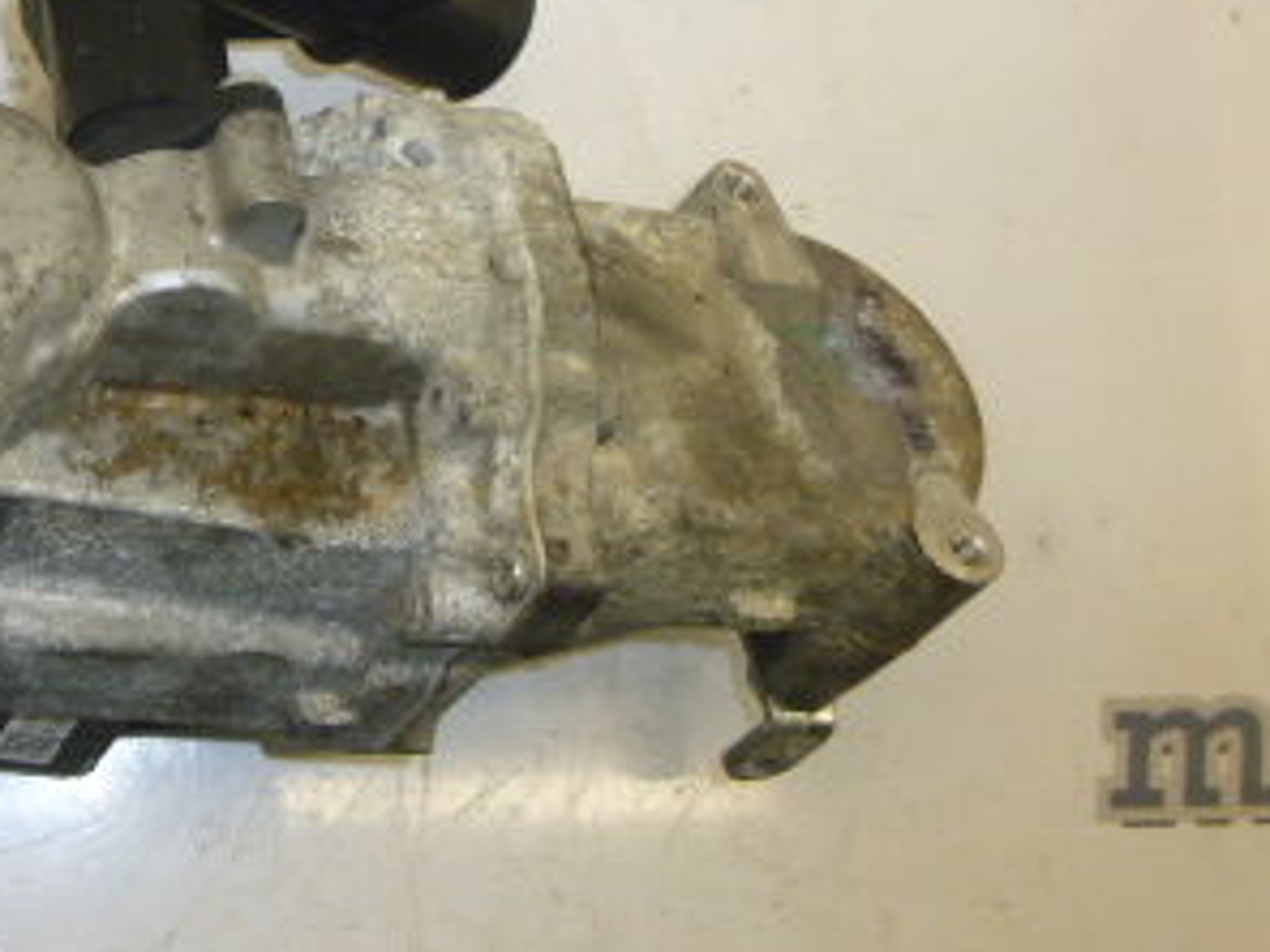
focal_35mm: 54
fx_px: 1981
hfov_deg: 32.4
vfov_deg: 26.9
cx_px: -26
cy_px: 313
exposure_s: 1/60
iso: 125
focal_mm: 4.5
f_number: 3.1
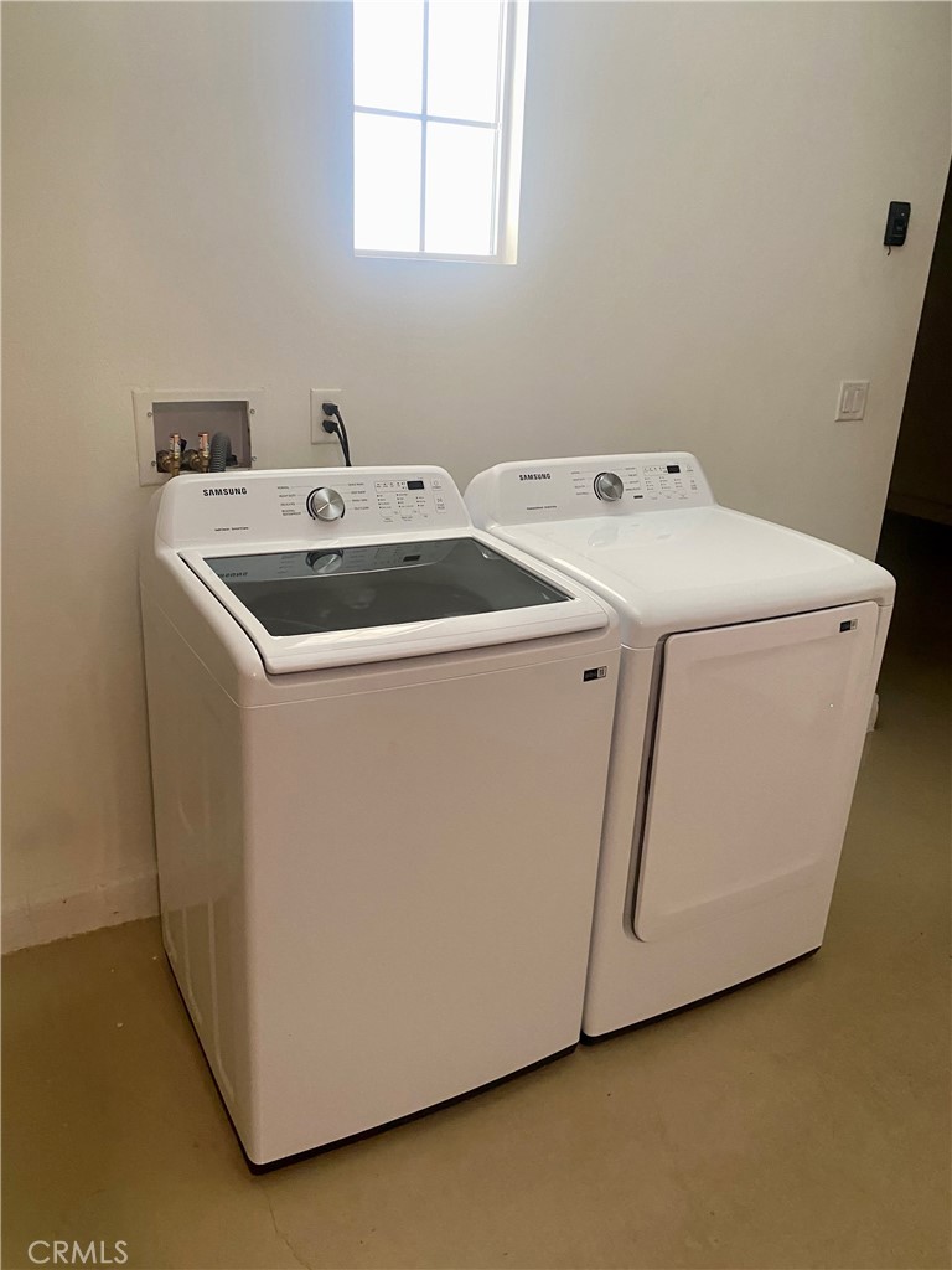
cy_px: 635
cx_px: 476
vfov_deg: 67.3
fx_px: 953
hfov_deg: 53.1
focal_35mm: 26
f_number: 1.8
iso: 200
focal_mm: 4.25
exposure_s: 1/60
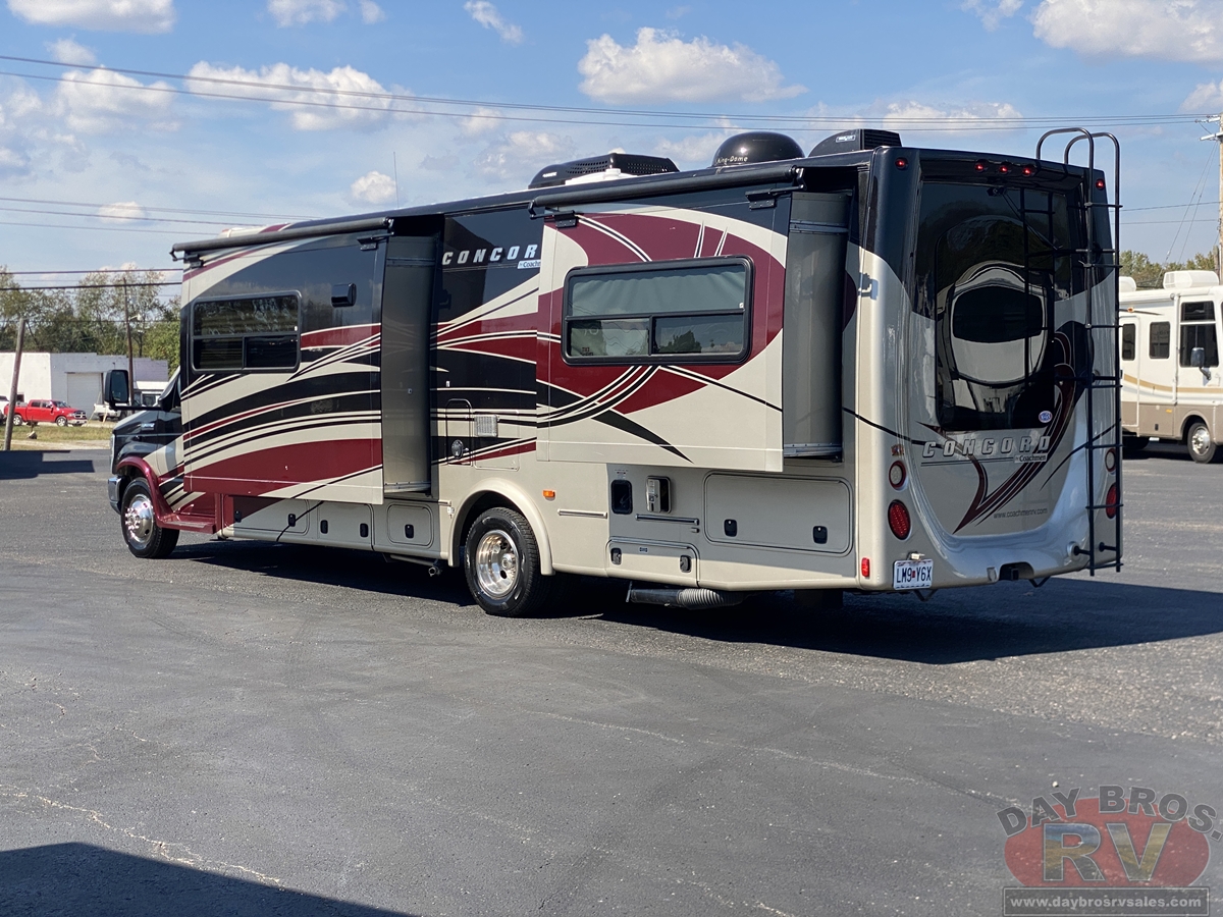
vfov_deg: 28.0
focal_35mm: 52
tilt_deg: -2.9
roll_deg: +0.1
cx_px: 612
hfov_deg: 36.8
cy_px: 458
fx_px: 1837
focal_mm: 6
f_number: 2
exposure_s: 1/1261
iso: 20
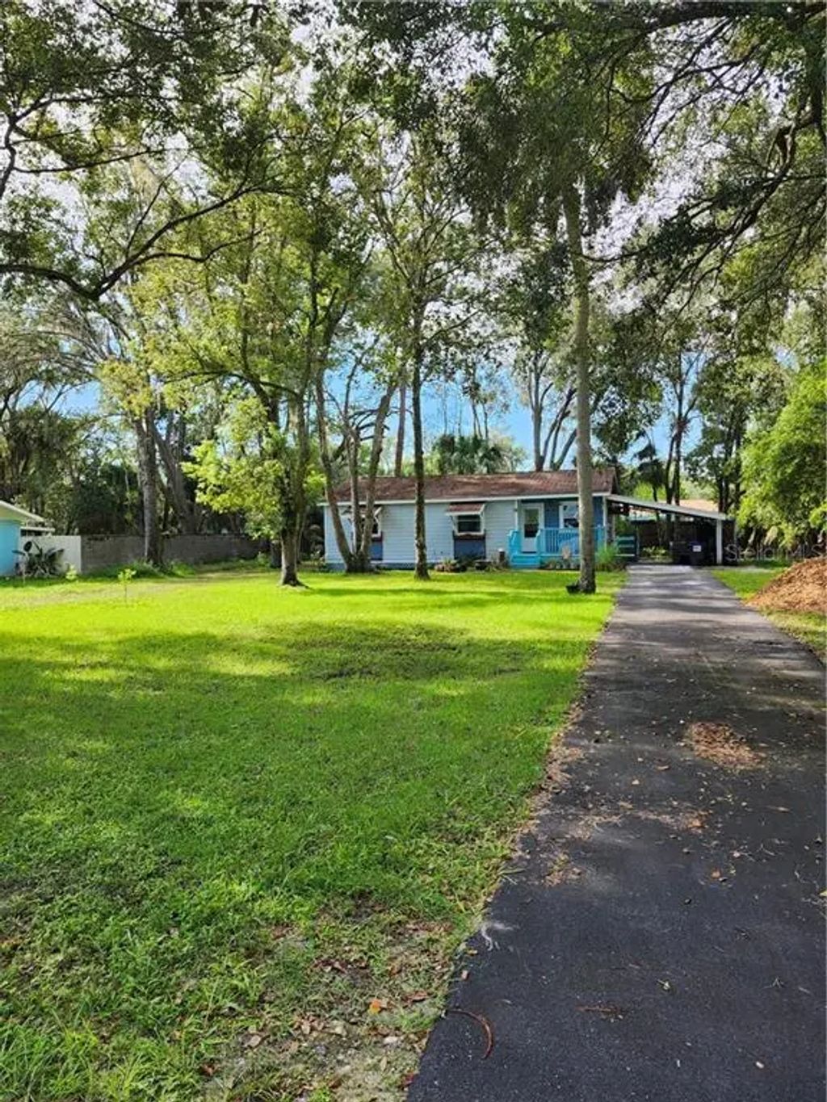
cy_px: 551
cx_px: 414
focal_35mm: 23
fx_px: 733
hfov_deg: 58.9
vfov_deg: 73.9
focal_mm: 5.54
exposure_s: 1/221
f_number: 1.8
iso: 25
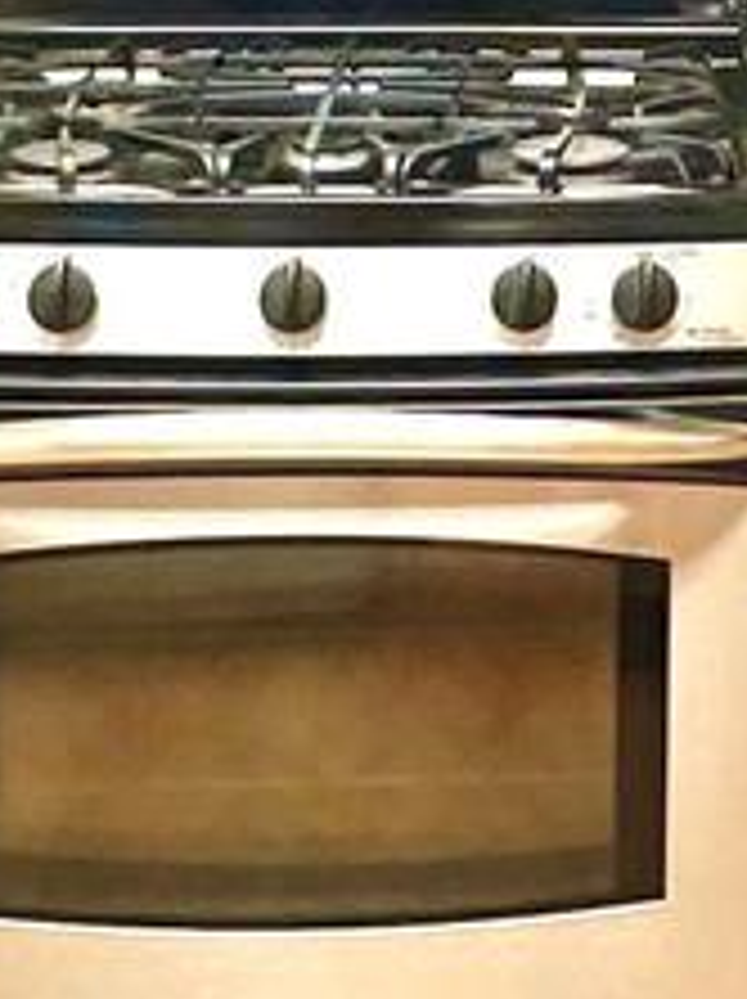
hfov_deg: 16.0
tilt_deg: +0.6
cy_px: -486
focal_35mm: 91
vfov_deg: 19.0
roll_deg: +0.3
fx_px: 2623
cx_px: 680
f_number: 2.2
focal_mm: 2.22
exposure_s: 1/60
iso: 320
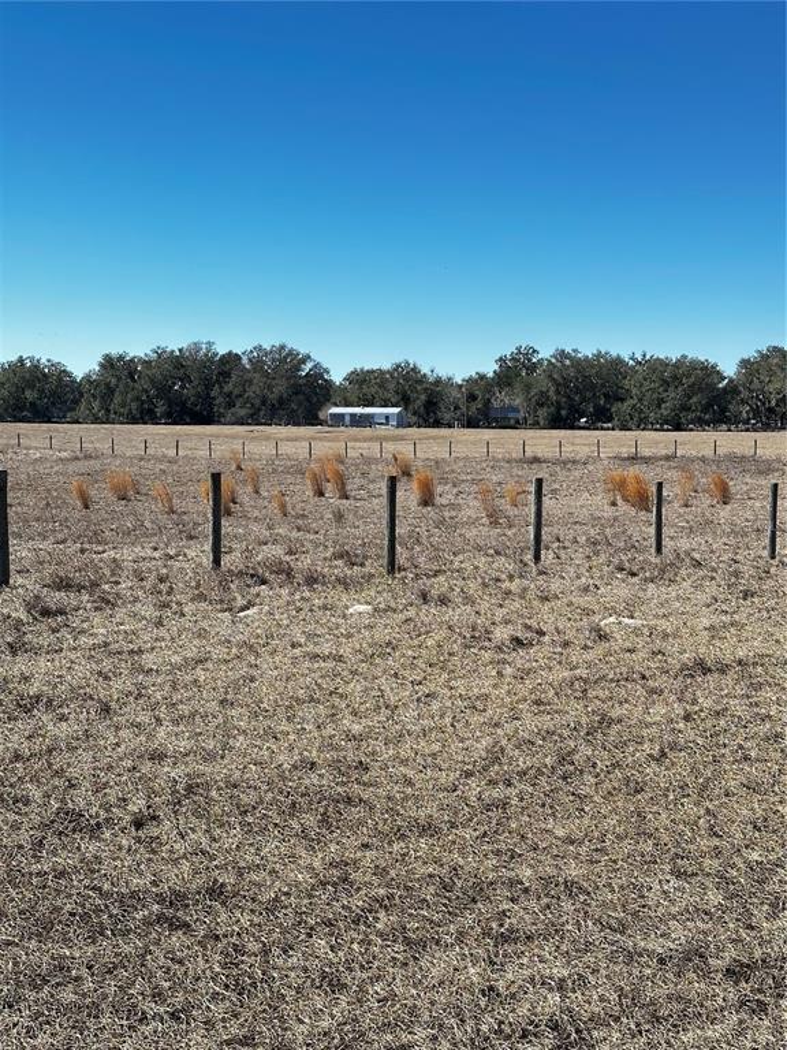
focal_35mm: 48
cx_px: 394
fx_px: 1455
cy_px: 525
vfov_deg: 39.7
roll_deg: -0.7
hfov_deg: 30.3
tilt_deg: -3.2
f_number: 1.78
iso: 64
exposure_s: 1/1453
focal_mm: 6.86
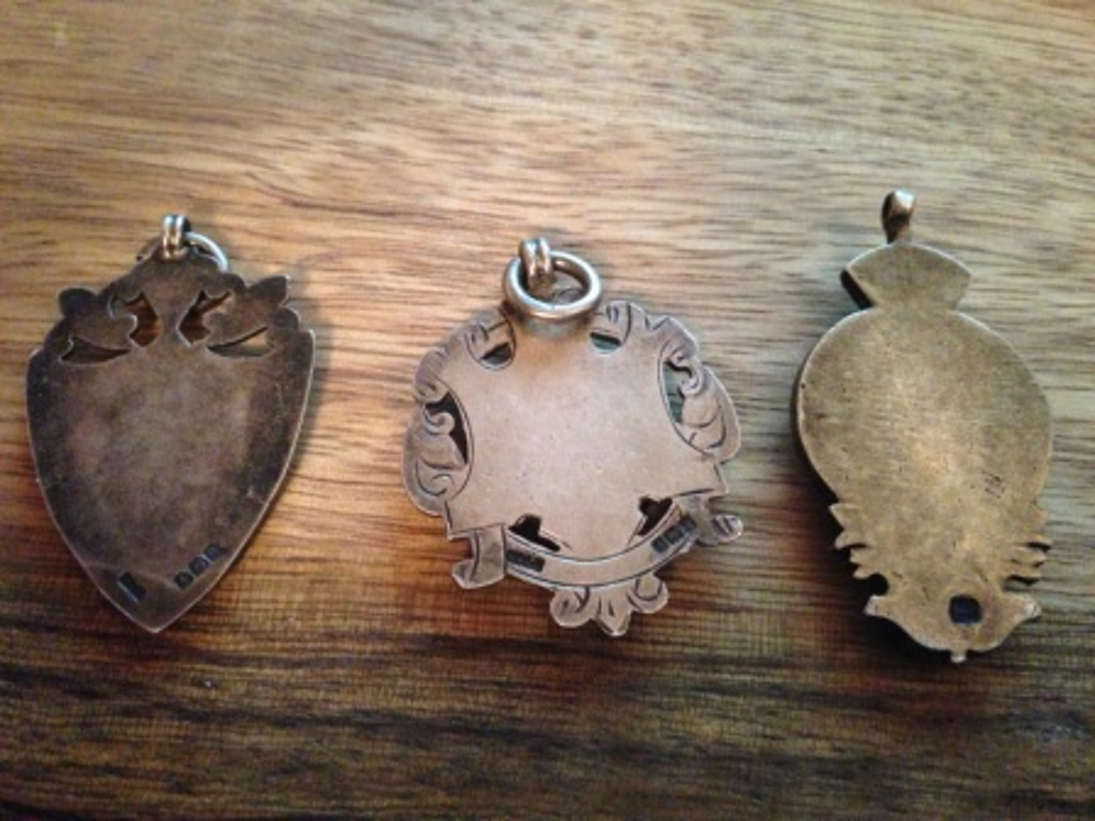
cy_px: 410
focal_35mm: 33
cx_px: 548
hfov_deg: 55.4
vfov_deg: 42.9
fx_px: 1044
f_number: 2.4
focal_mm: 4.13
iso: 800
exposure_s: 1/15
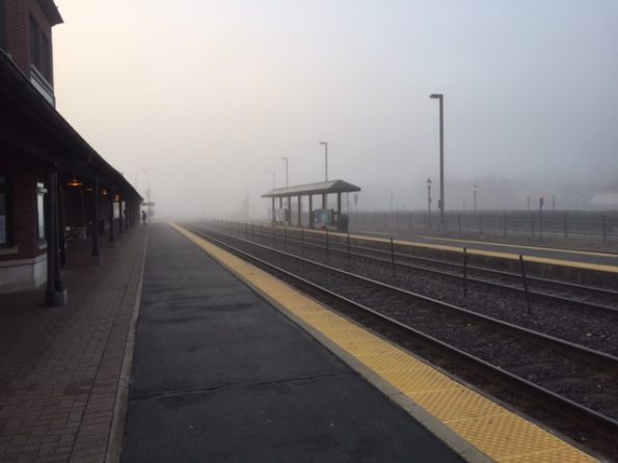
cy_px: 232
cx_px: 309
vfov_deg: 48.2
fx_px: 518
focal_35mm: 29
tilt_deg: -3.0
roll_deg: +0.5
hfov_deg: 61.7
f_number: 2.2
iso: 32
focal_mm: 4.15
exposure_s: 1/265
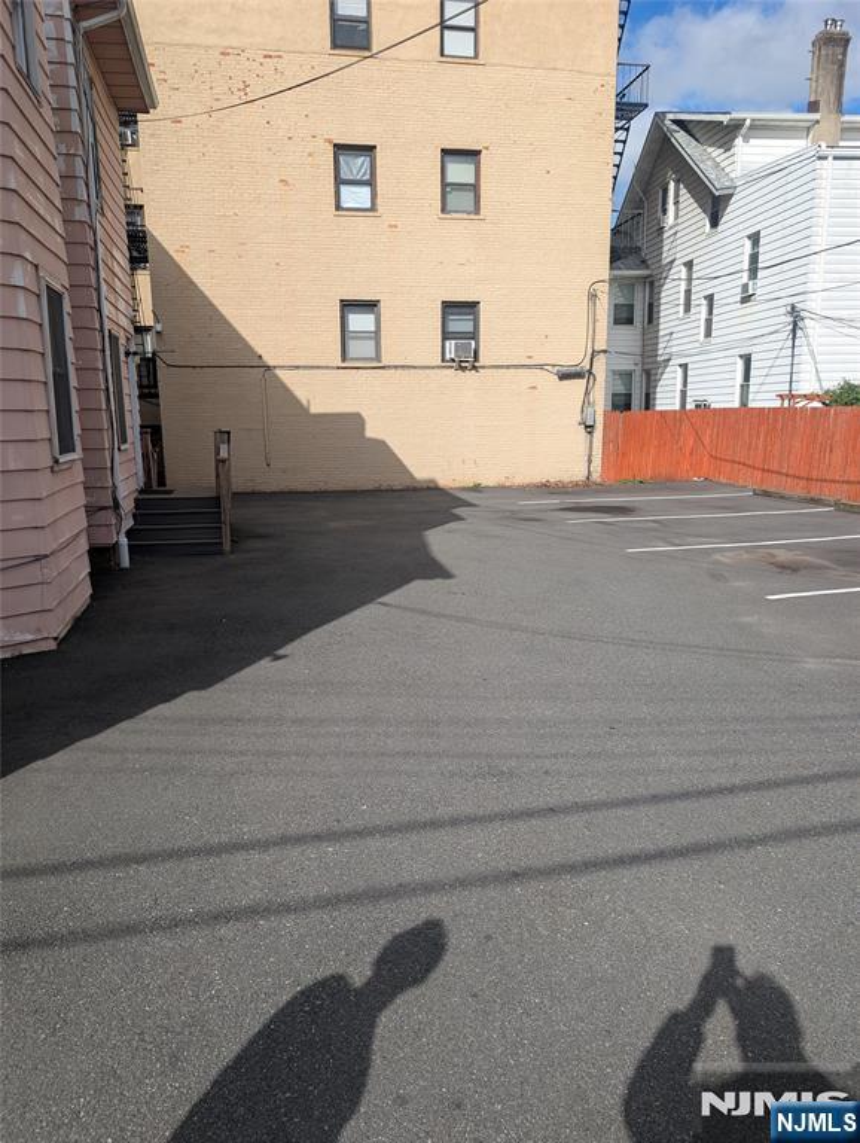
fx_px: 793
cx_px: 430
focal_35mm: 24
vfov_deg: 71.5
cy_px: 572
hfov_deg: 56.9
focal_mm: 6.9
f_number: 1.68
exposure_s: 1/1203
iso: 20
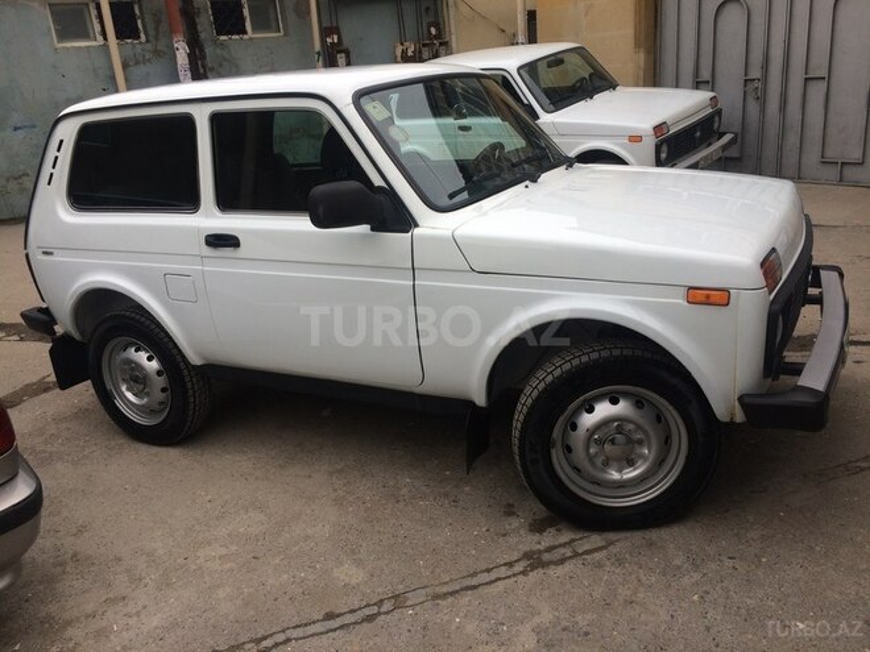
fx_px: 729
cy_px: 326
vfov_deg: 48.2
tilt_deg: -20.9
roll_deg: +5.8
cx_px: 435
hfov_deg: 61.7
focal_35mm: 29
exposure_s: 1/136
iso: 32
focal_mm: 4.15
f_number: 2.2
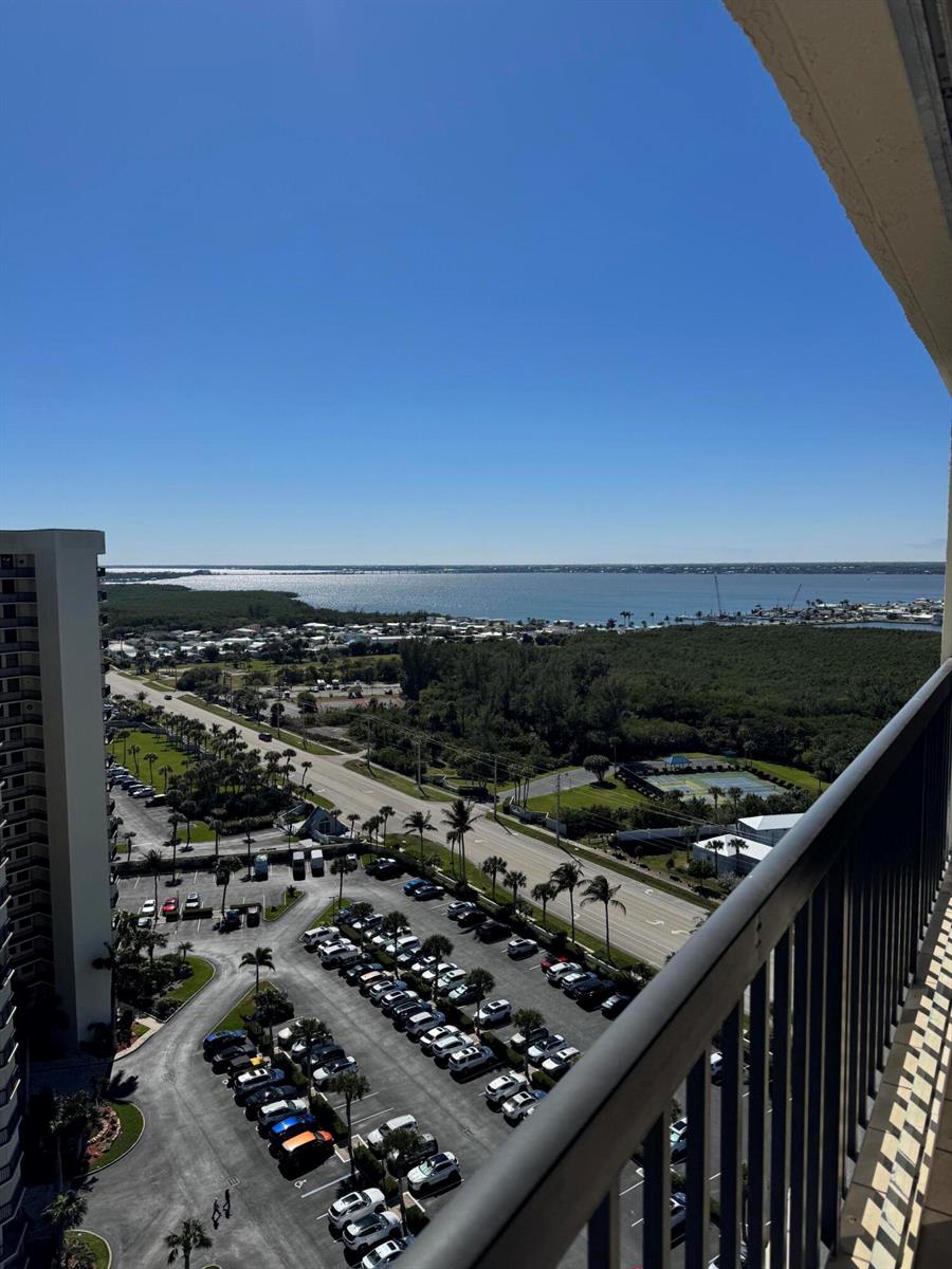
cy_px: 634
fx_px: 880
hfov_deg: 56.8
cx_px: 476
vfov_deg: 71.6
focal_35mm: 24
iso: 80
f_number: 1.78
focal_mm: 6.76
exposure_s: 1/10417
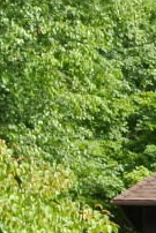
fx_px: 1745
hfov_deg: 4.8
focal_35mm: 269
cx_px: 560
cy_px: 421
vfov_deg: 7.4
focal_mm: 10.7
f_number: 9
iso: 100
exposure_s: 1/60
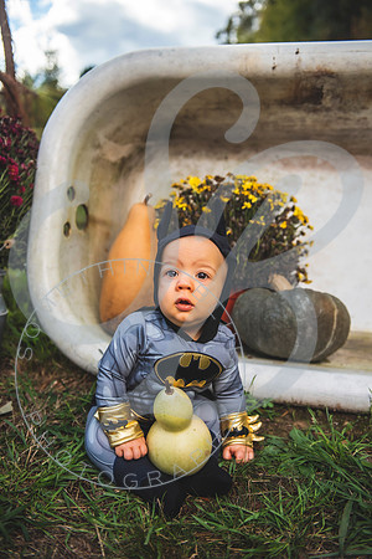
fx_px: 558
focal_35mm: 36
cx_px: 186
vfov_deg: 53.1
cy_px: 280
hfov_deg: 36.9
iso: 320
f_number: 2.8
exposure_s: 1/2000
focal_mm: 36
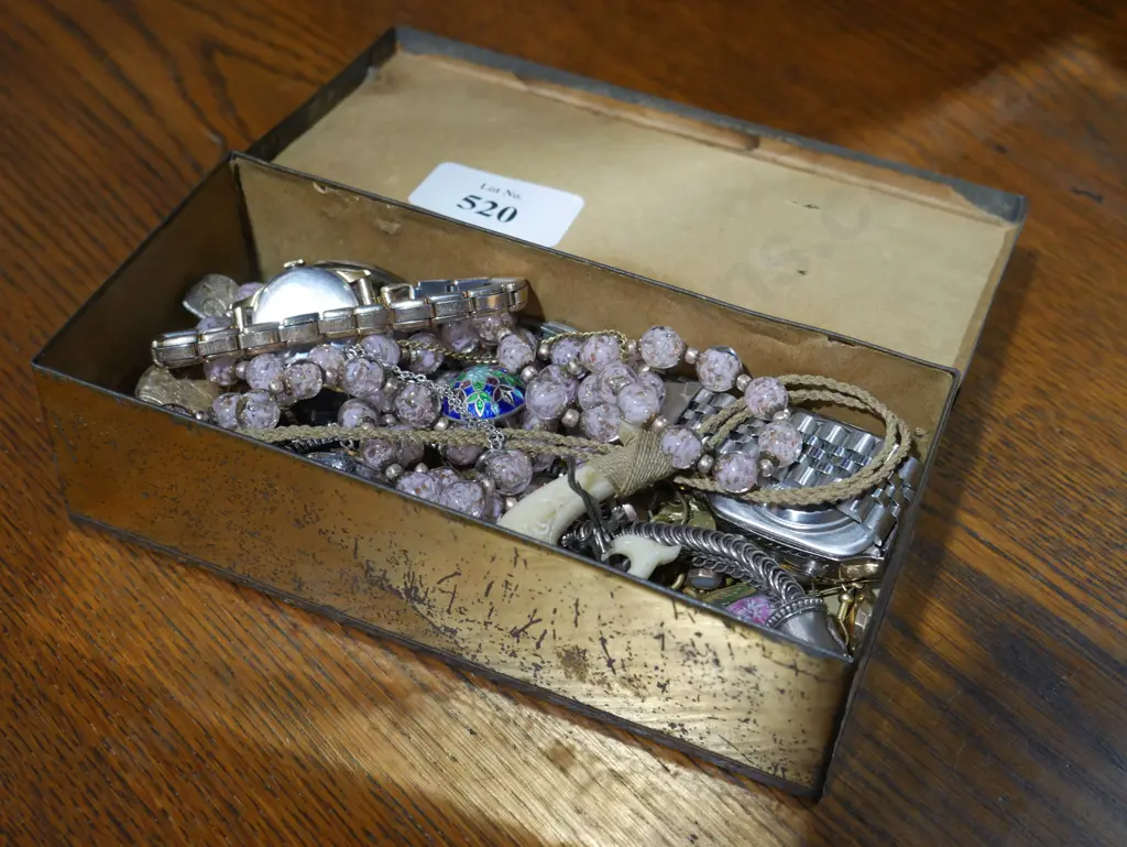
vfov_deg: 29.1
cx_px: 564
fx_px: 1629
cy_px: 424
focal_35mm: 50
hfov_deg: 38.2
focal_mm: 25
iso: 500
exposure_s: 1/60
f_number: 5.3
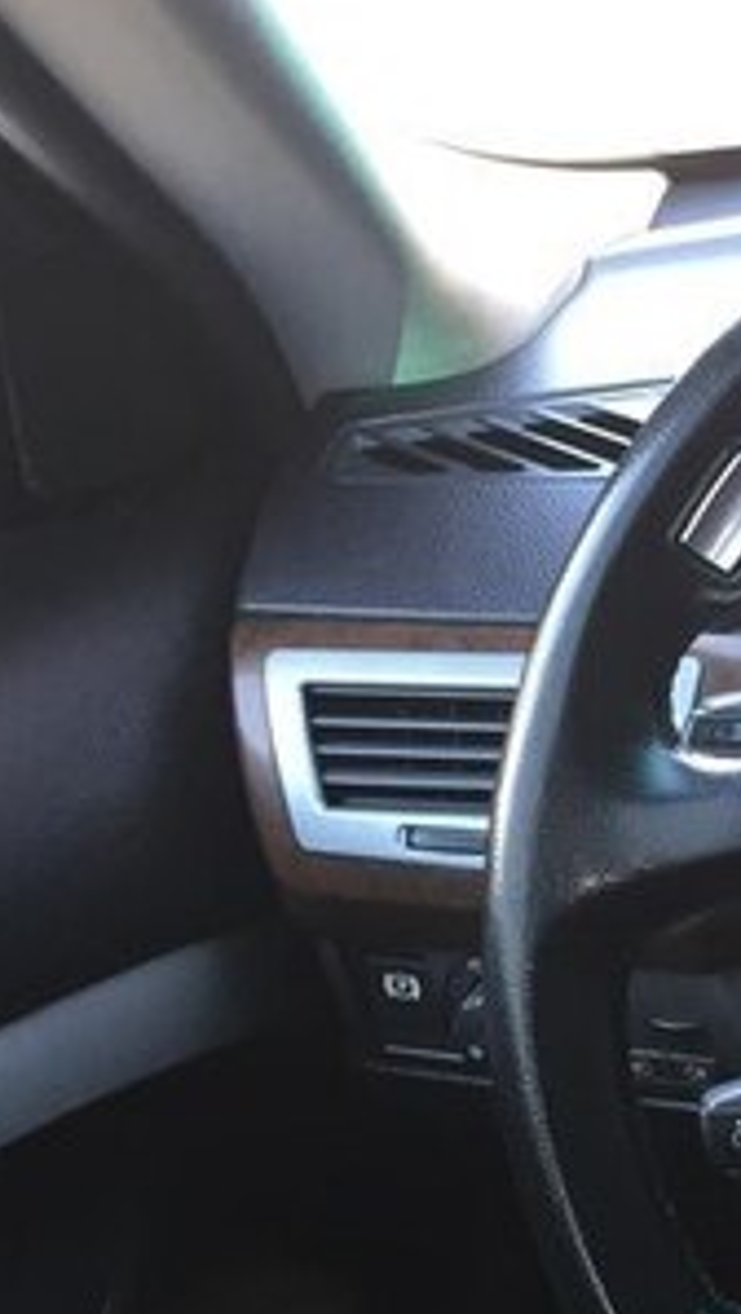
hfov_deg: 15.2
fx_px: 2441
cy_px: 866
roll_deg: +0.5
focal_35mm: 70
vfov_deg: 29.9
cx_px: 1288
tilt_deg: -27.2
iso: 40
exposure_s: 1/33
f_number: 2.2
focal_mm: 4.15
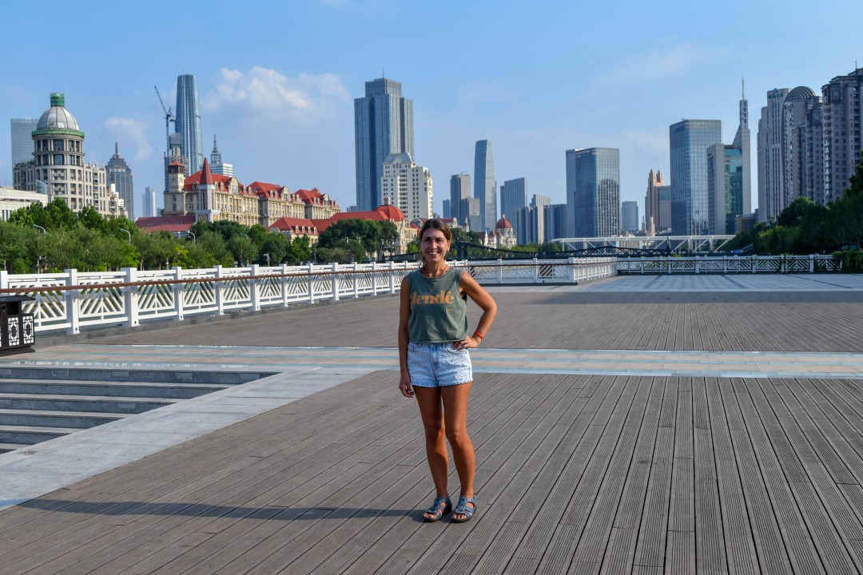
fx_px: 899
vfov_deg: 35.5
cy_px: 288
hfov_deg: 51.3
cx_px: 432
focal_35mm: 38
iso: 400
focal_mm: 25
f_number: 6.7
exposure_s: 1/1500
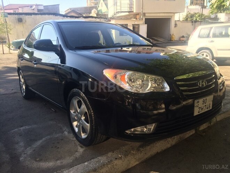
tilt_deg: -16.2
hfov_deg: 61.7
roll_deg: +1.7
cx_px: 115
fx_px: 193
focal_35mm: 29
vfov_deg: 48.2
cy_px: 86
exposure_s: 1/519
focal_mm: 4.15
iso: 32
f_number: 2.2
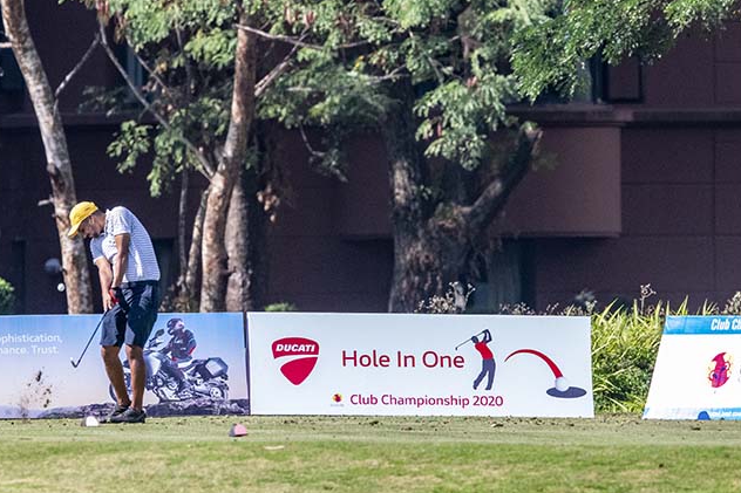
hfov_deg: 2.1
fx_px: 20309
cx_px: 340
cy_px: 160
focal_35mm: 987
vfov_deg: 1.4
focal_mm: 650
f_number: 9
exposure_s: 1/2000
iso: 2800
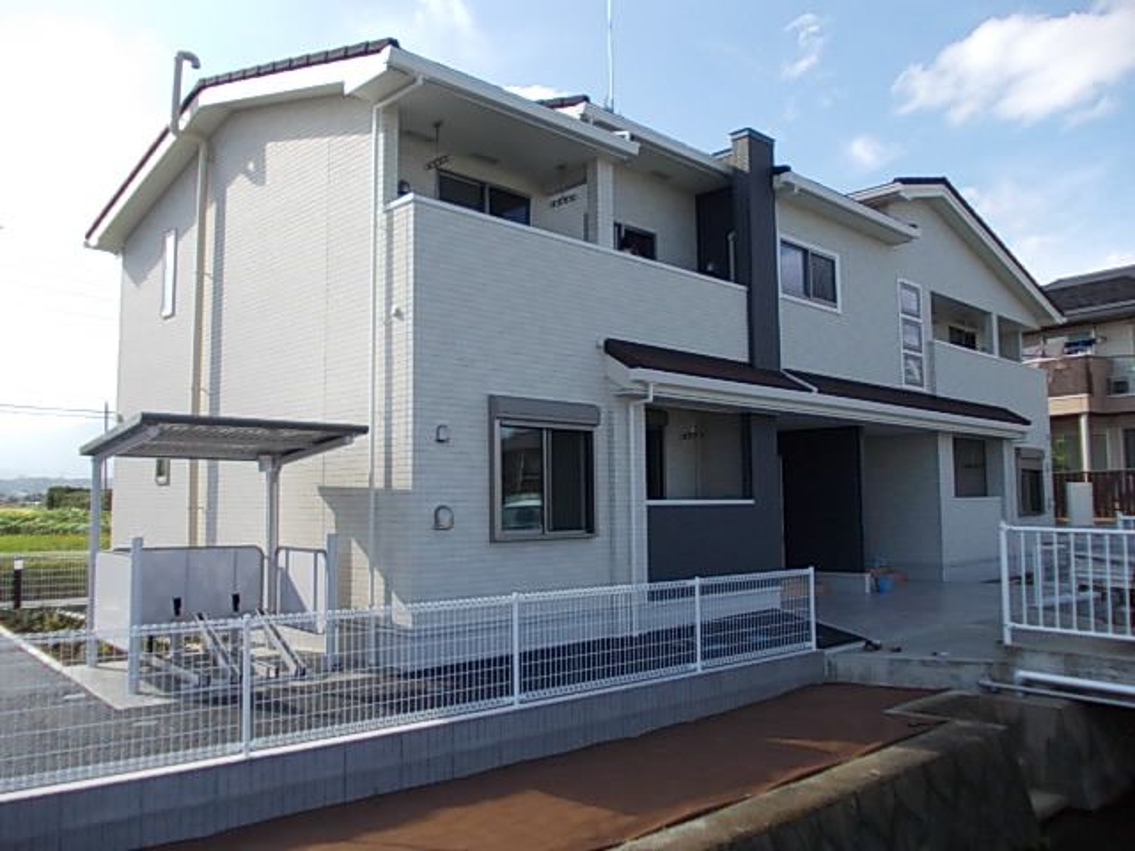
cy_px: 426
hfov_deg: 63.4
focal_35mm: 28
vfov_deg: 49.7
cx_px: 568
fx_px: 918
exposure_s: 1/200
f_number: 5.4
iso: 80
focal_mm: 4
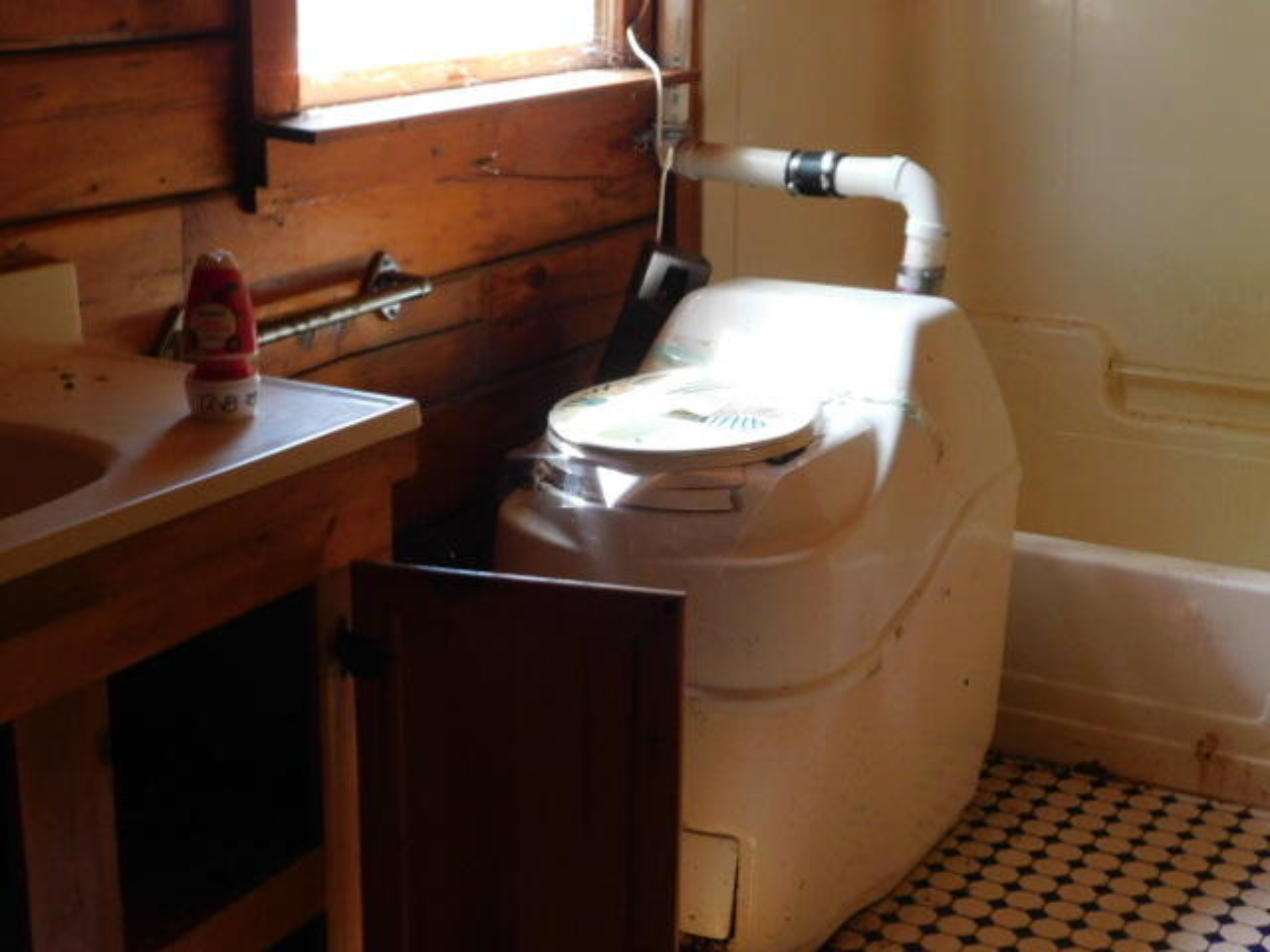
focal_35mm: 51
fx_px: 1871
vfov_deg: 28.6
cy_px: 476
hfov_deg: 37.5
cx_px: 635
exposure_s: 1/15
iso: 400
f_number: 3.8
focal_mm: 9
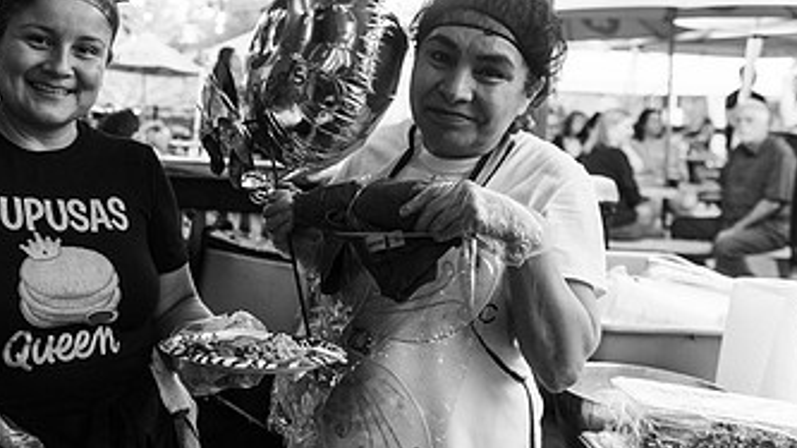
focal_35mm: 53
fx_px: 1120
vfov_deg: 22.5
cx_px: 165
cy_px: 152
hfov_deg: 37.8
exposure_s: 1/100
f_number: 3.5
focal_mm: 29
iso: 500
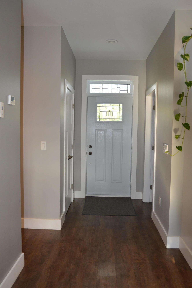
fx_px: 265
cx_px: 96
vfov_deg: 57.3
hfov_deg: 39.9
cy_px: 144
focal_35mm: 33
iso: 450
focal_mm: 22
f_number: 3.8
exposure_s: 1/60
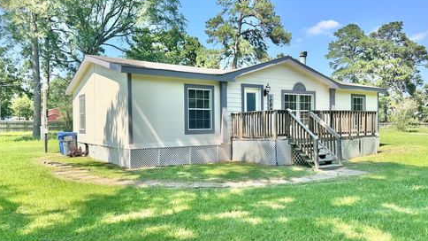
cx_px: 216
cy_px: 124
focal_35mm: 27
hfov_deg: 69.9
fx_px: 306
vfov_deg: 42.9
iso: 80
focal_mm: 6.86
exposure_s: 1/2353
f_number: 1.78
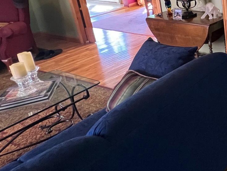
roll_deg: +0.9
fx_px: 236
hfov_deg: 35.5
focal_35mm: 36
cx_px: 293
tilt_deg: -16.6
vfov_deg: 37.3
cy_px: 19
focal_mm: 1.57
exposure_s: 1/60
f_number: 1.8
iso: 640
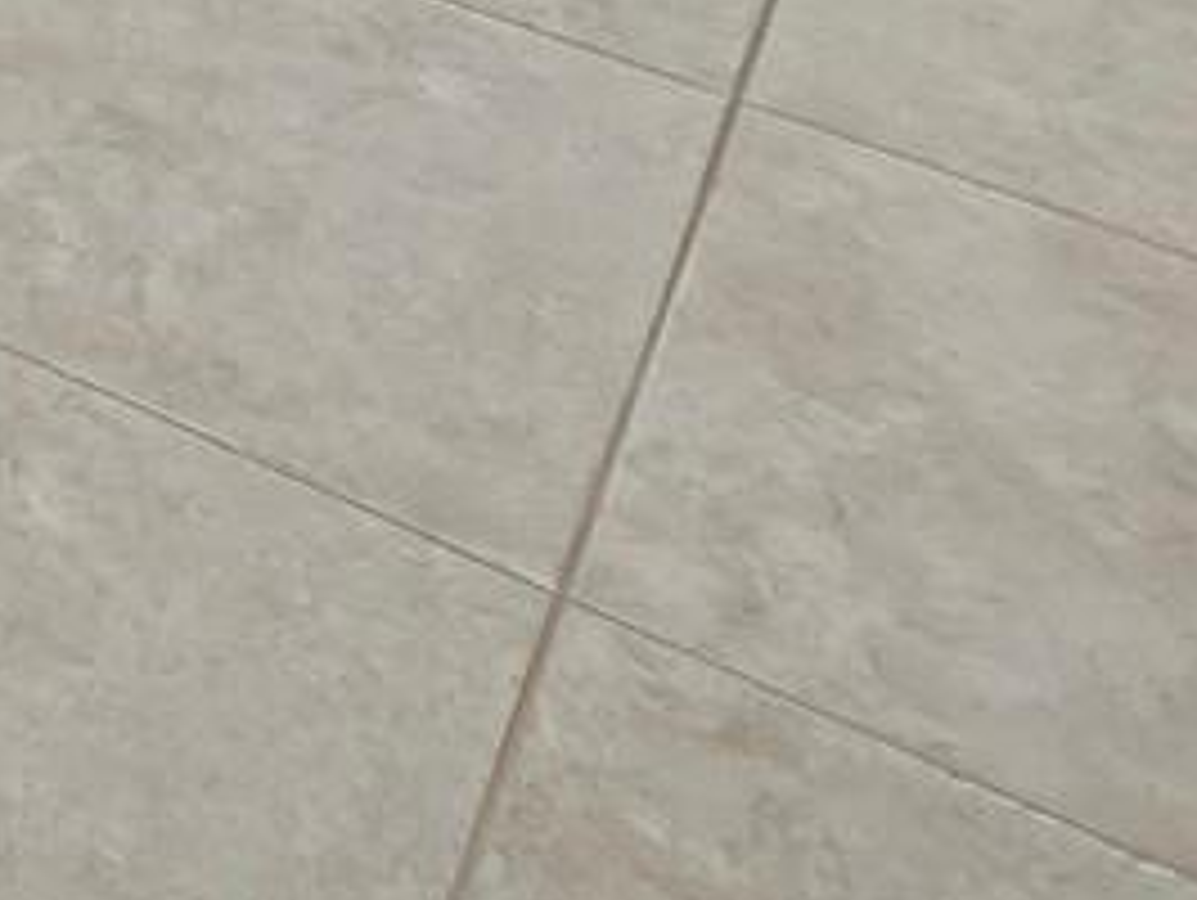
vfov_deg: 11.2
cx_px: -1242
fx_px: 2907
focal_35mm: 84
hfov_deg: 16.9
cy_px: -1773
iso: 400
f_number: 10
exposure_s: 1/6
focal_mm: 7
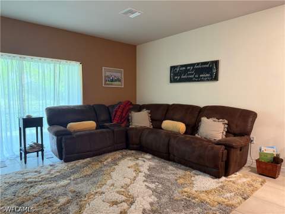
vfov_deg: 56.8
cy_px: 107
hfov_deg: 71.6
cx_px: 142
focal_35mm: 24
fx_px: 198
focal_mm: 6.76
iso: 400
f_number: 1.78
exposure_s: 1/60
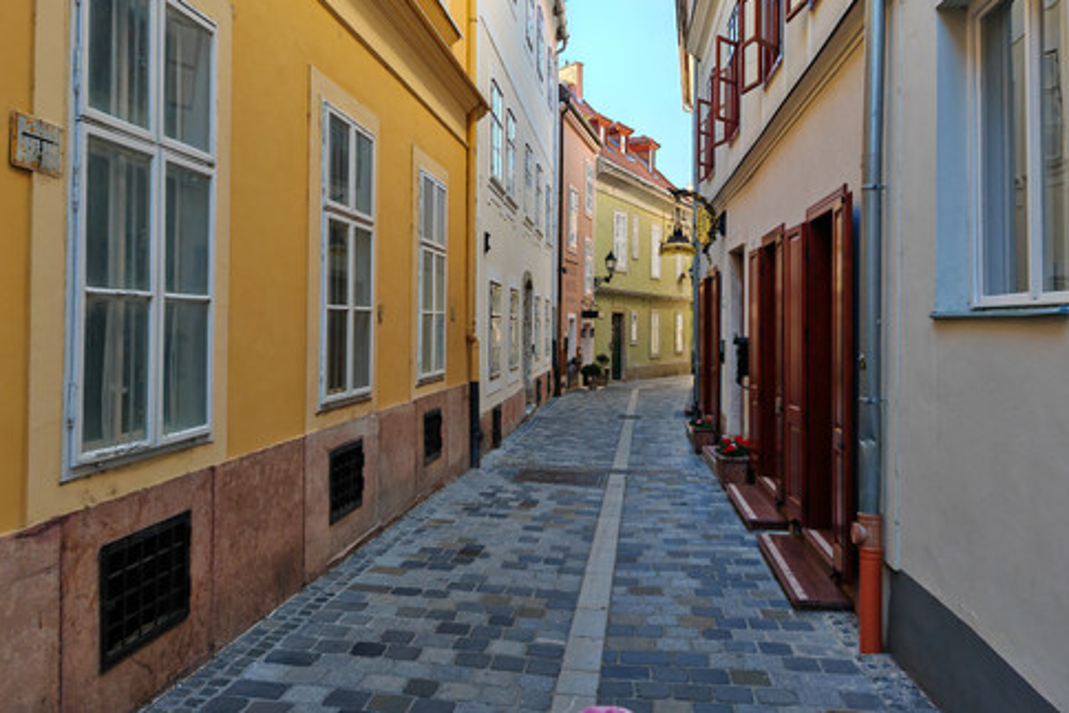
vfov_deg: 44.8
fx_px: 861
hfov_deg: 63.6
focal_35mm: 29
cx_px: 526
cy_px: 301
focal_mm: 7.62
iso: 50
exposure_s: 1/460
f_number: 1.6
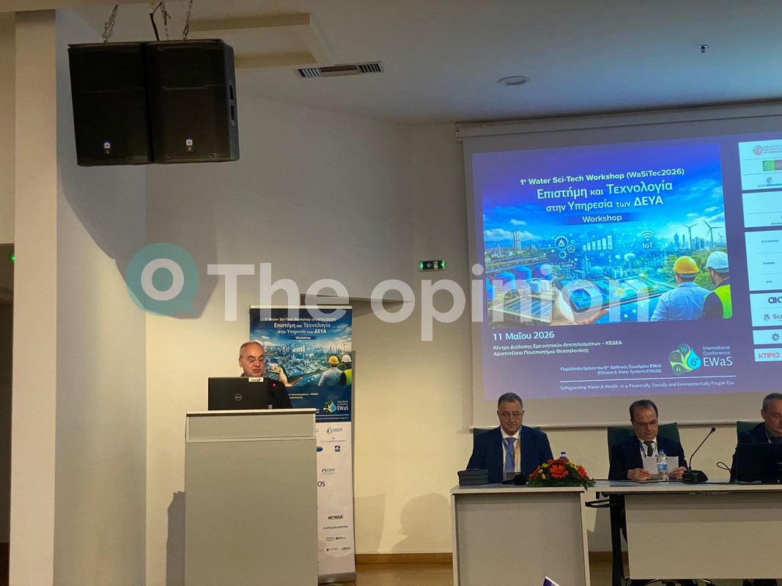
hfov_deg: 36.8
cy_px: 293
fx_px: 1175
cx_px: 391
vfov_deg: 28.0
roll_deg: +0.9
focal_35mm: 52
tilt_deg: +7.1
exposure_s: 1/50
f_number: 2
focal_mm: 6
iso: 400
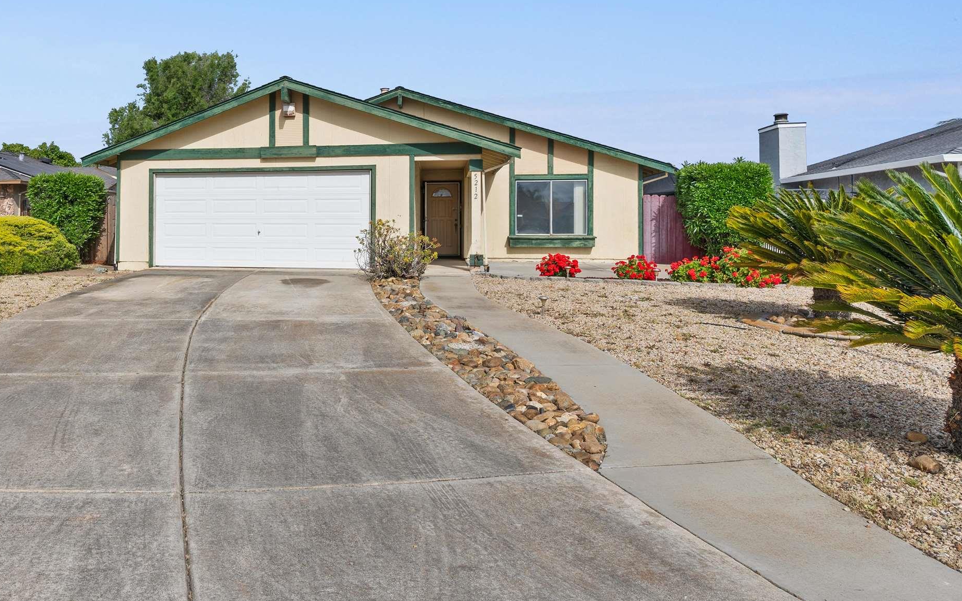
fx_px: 708
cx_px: 242
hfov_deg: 64.4
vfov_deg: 45.5
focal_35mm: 27
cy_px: 210
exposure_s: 1/160
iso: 100
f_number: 8
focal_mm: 16
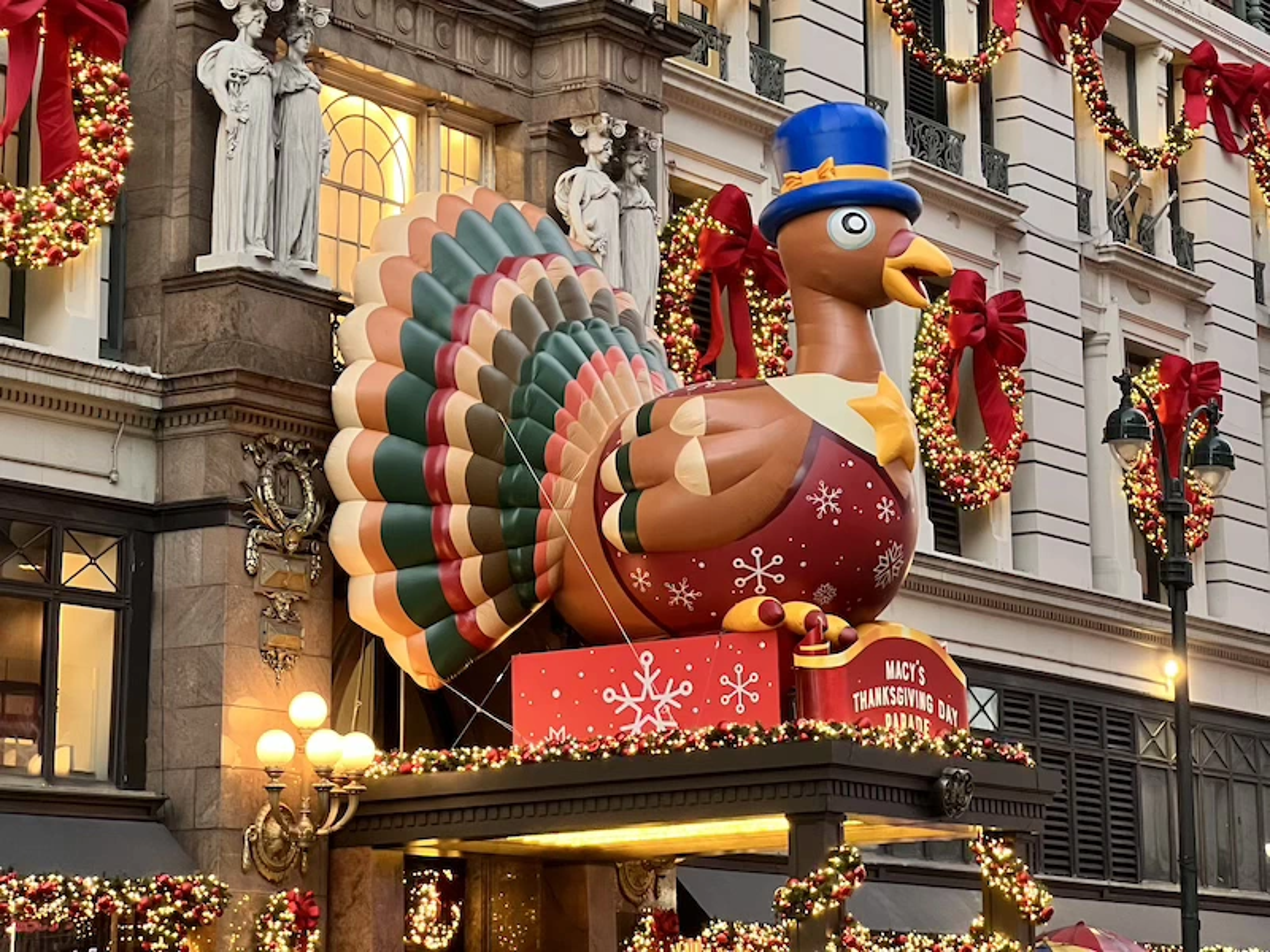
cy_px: 476
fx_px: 2825
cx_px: 635
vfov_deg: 19.1
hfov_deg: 25.3
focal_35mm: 77
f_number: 2.8
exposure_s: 1/60
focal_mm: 9
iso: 400
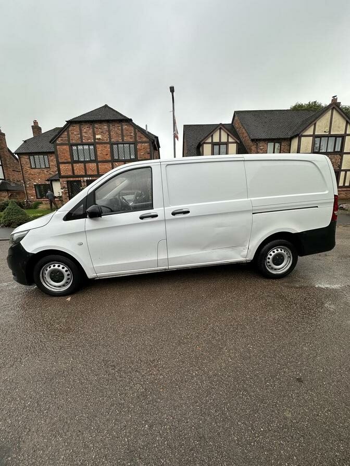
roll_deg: +2.5
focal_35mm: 14
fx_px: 189
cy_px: 233
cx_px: 175
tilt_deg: -11.9
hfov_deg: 85.7
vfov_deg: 102.1
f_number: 2.2
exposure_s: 1/114
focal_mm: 2.22
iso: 40
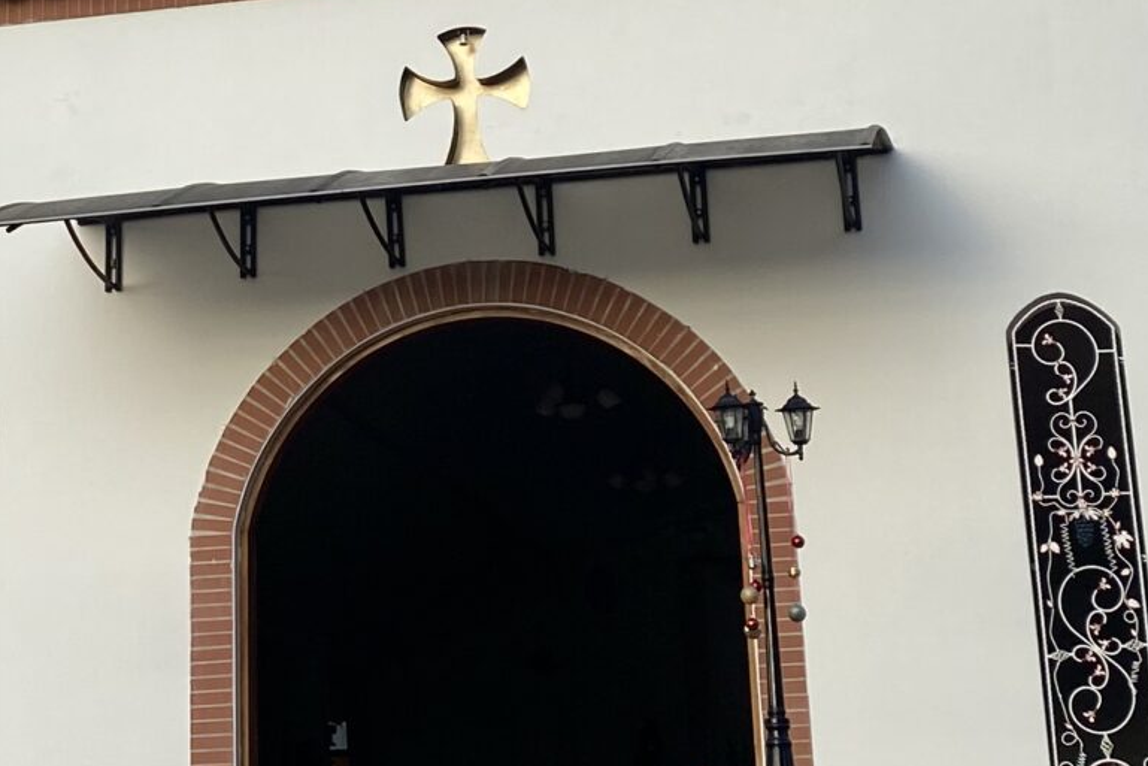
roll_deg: +2.0
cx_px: 379
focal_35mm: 90
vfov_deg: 15.0
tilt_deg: +18.8
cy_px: 60
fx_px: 2870
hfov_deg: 22.5
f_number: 1.8
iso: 32
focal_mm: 4.25
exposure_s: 1/1287
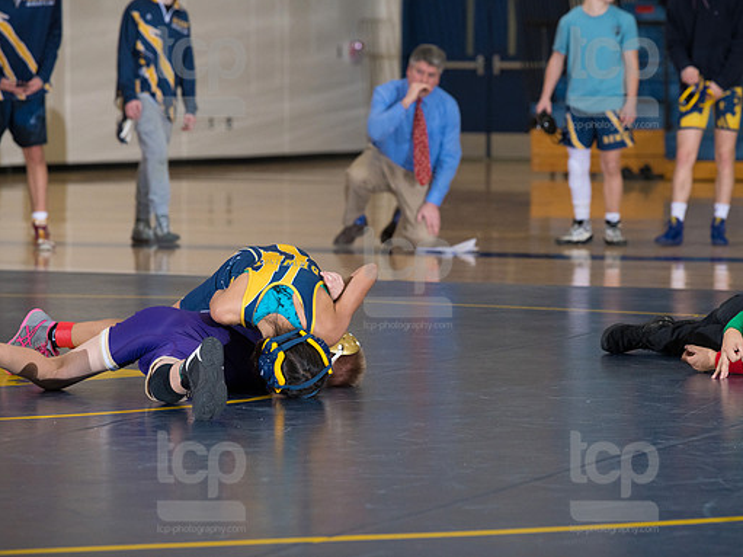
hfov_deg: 10.4
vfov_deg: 7.8
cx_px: 409
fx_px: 4099
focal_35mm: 191
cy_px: 278
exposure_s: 1/250
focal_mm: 175
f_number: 5.6
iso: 1250
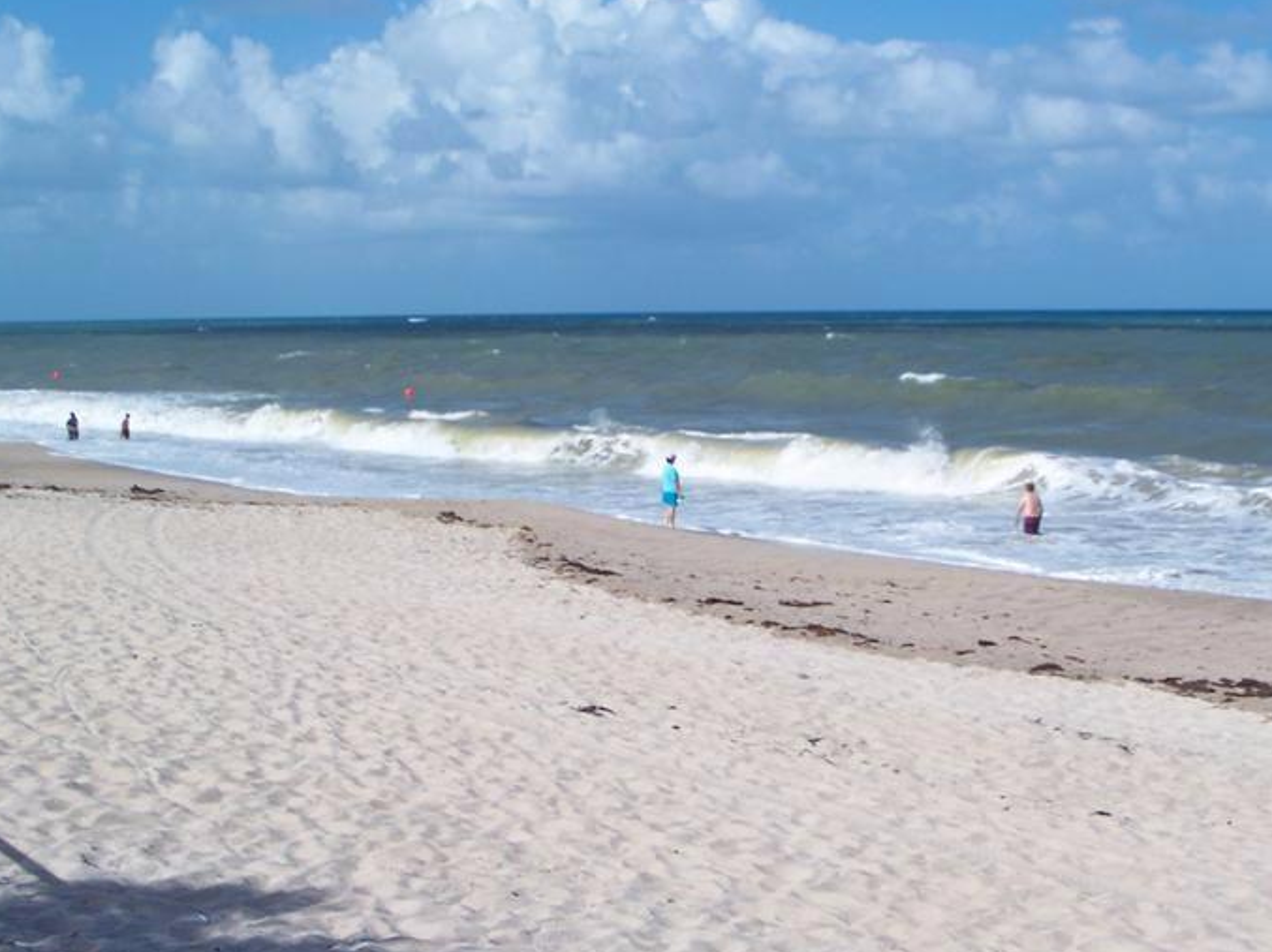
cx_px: 851
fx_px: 2057
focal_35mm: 56
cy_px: 424
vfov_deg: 26.1
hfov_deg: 34.0
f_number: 4
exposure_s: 1/800
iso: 64
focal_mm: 7.8
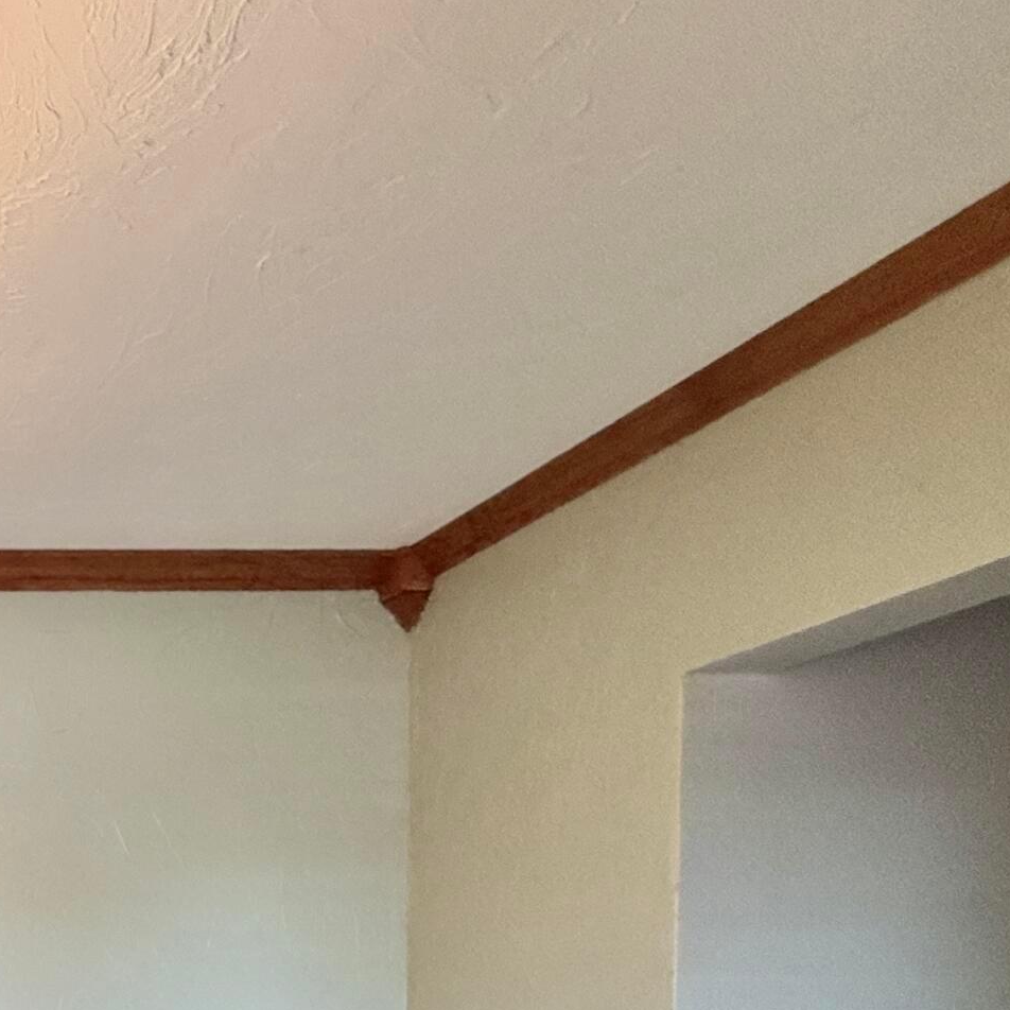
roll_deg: +0.6
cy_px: 1122
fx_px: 1287
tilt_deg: -1.6
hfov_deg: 28.1
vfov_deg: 36.1
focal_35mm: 39
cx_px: -509
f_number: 2.2
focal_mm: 2.22
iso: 250
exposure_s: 1/60
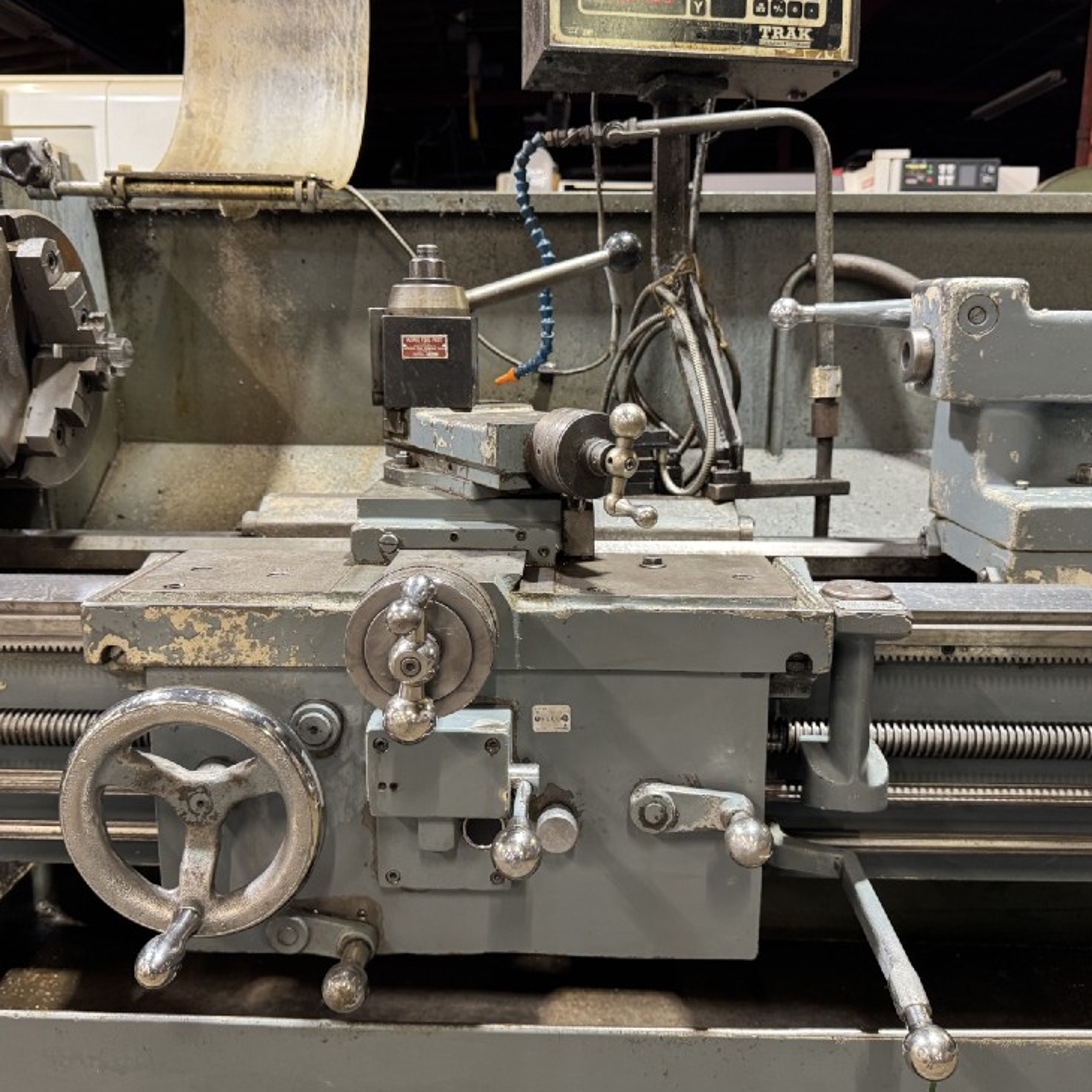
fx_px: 1035
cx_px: 542
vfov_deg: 55.6
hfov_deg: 55.6
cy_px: 541
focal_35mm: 29
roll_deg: +0.5
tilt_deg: -12.3
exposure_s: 1/60
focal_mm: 6.76
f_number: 1.78
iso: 250
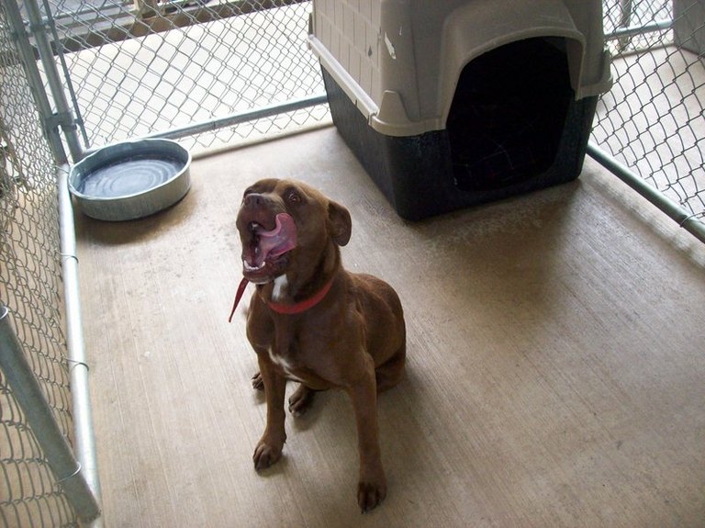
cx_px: 352
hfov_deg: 51.4
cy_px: 264
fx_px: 733
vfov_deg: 39.6
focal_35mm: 36
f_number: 2.7
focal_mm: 6
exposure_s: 1/64
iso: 200
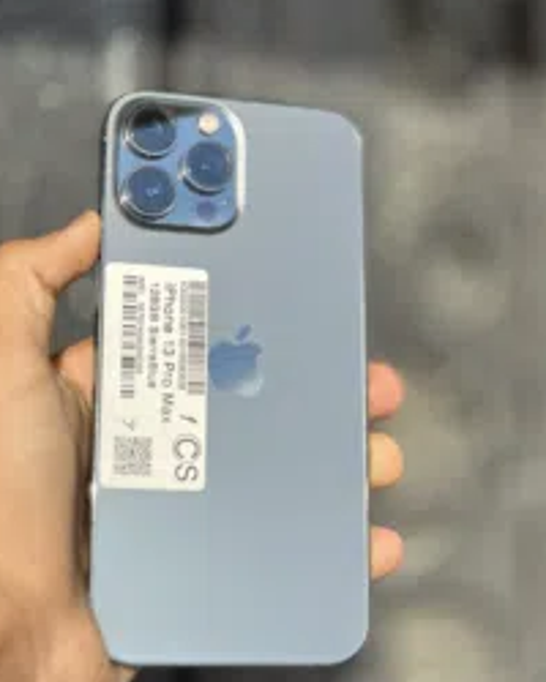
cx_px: 270
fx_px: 1515
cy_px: 303
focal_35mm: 75
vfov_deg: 25.4
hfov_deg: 20.4
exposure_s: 1/3257
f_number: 1.78
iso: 100
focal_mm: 6.86
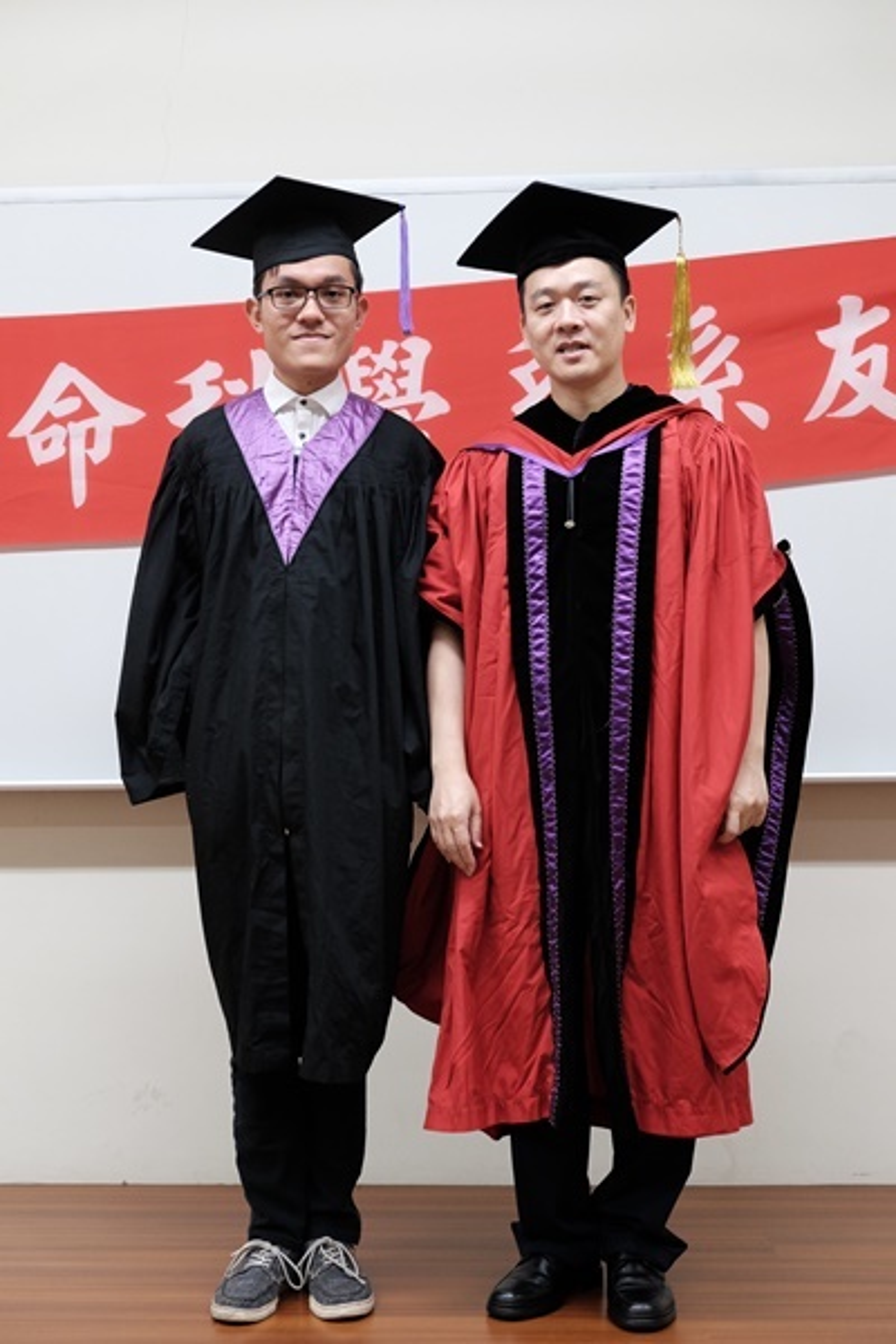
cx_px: 448
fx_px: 1755
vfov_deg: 41.9
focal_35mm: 47
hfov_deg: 28.6
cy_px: 672
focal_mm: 31.5
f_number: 3.6
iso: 1600
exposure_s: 1/160
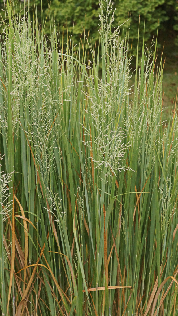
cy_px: 157
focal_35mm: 158
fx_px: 1326
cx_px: 91
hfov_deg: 7.7
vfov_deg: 13.6
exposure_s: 1/160
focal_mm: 100
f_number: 10
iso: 3200
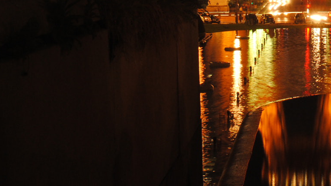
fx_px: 887
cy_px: -57
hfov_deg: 20.7
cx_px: 293
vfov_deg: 11.7
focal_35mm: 101
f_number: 11
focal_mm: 24
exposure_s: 5
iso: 200
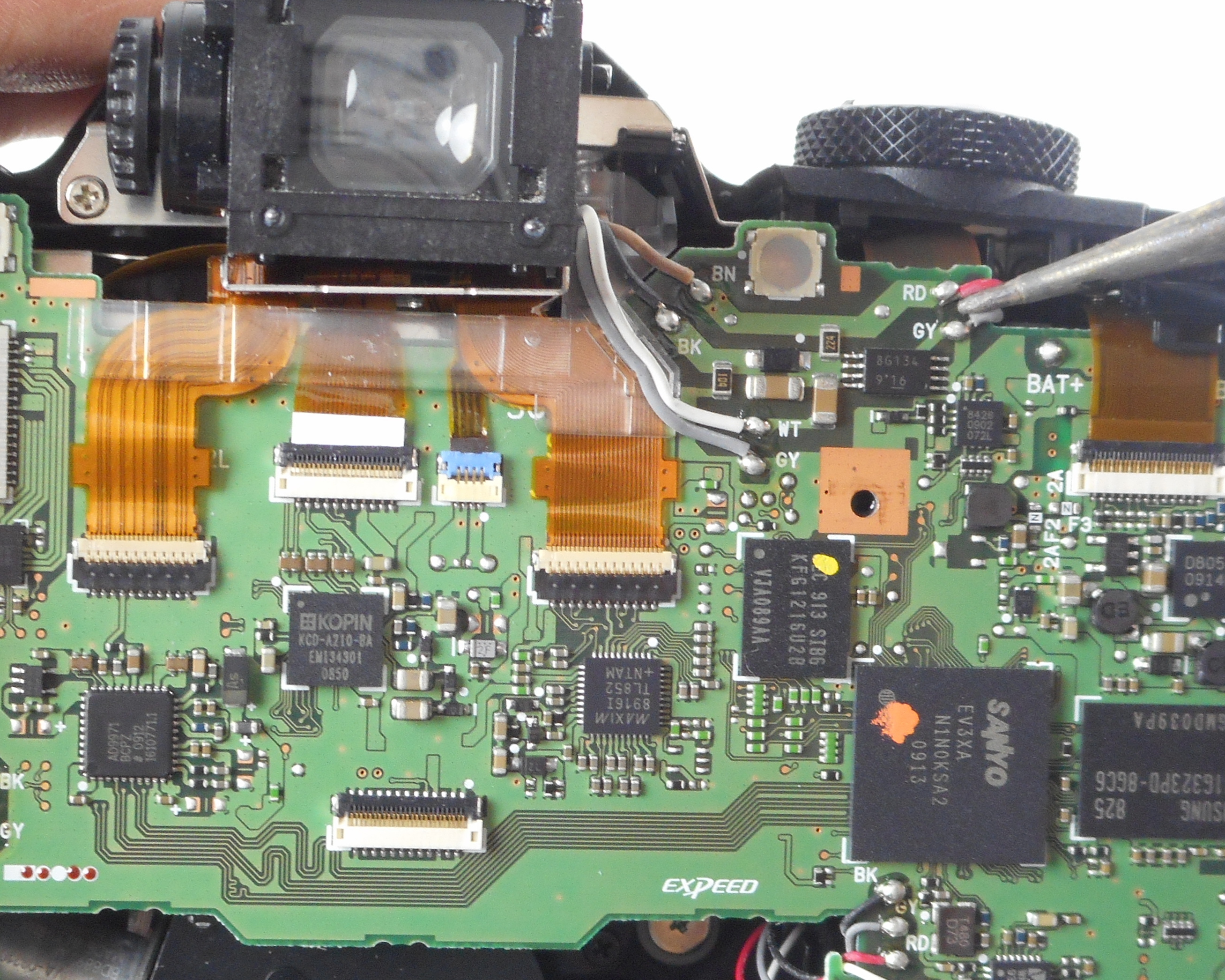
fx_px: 2719
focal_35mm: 75
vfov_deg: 20.4
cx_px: 529
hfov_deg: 25.4
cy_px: 608
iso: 200
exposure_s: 1/30
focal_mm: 6.9
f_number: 4.5
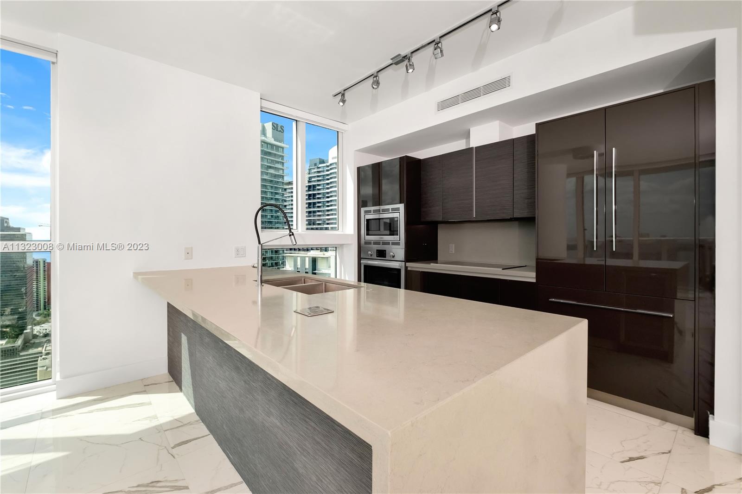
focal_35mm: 15
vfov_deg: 77.3
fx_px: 309
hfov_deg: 100.4
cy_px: 247
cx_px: 371
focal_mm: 10
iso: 800
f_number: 8
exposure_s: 1/1250
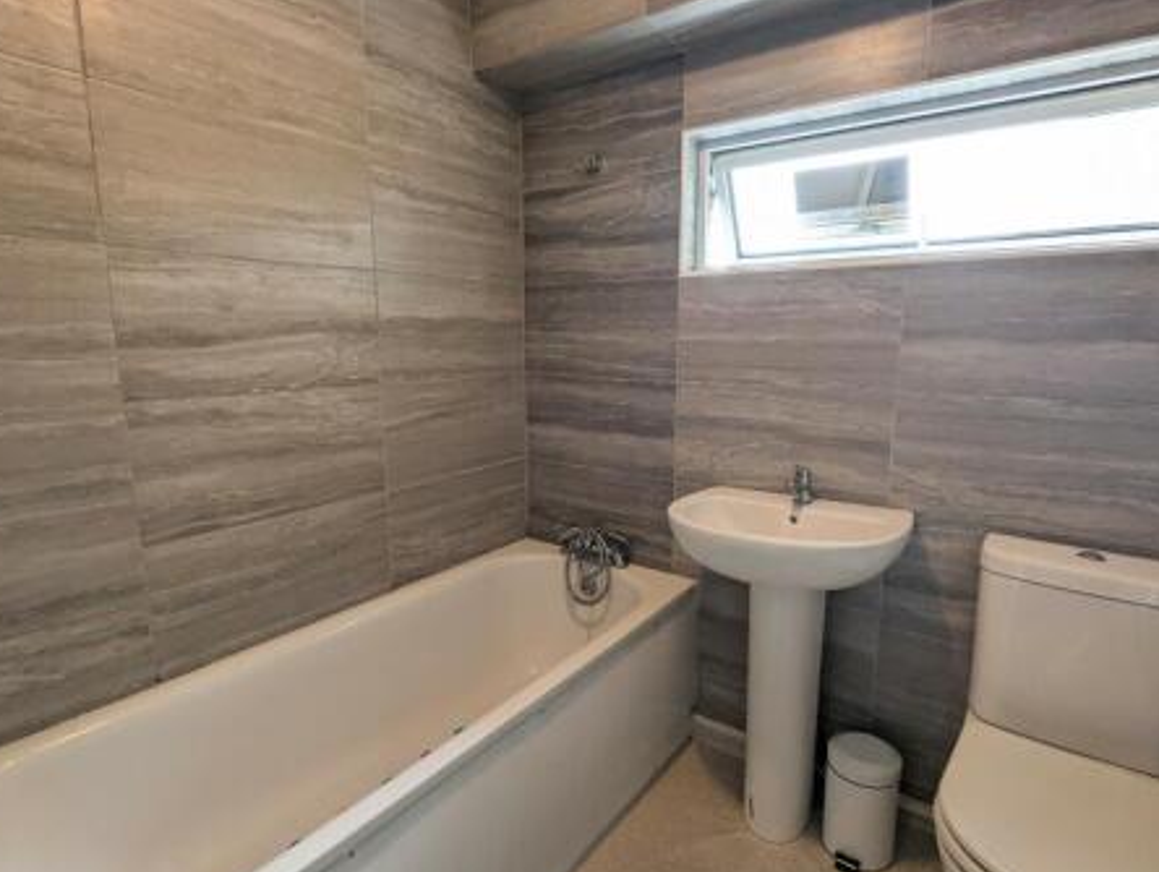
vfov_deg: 74.8
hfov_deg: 91.0
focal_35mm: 17
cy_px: 429
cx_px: 593
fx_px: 570
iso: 75
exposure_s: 1/25
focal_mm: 1.95
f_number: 2.2
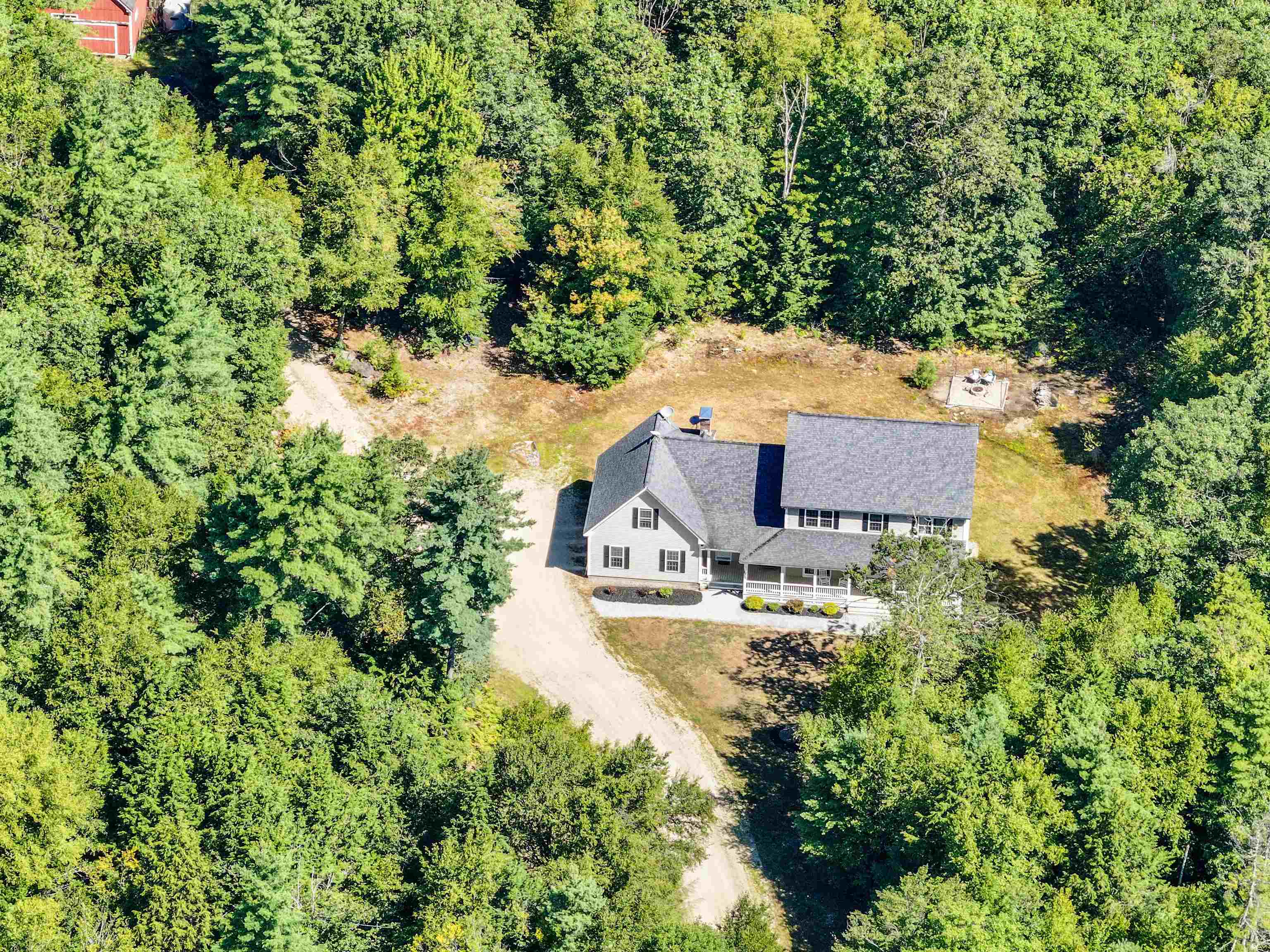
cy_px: 476
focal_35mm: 166
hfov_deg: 11.9
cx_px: 635
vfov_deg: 8.9
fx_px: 6090
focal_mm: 30.71
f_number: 3.4
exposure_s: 1/320
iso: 100
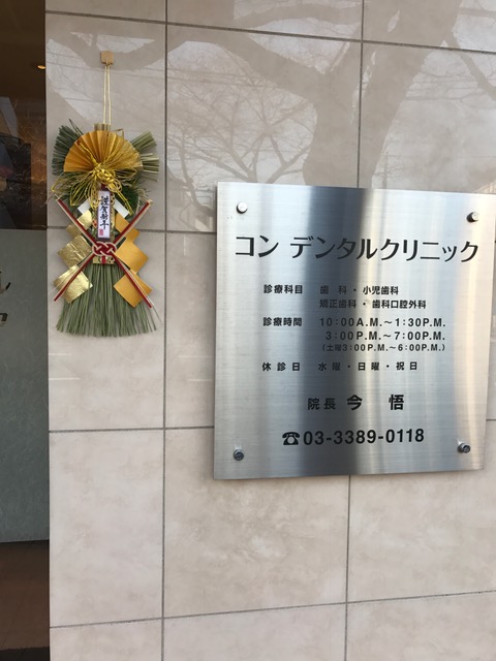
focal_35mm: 28
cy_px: 330
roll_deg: -0.3
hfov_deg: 49.7
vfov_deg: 63.4
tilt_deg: -1.1
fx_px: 535
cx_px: 248
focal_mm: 3.99
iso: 20
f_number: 1.8
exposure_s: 1/176
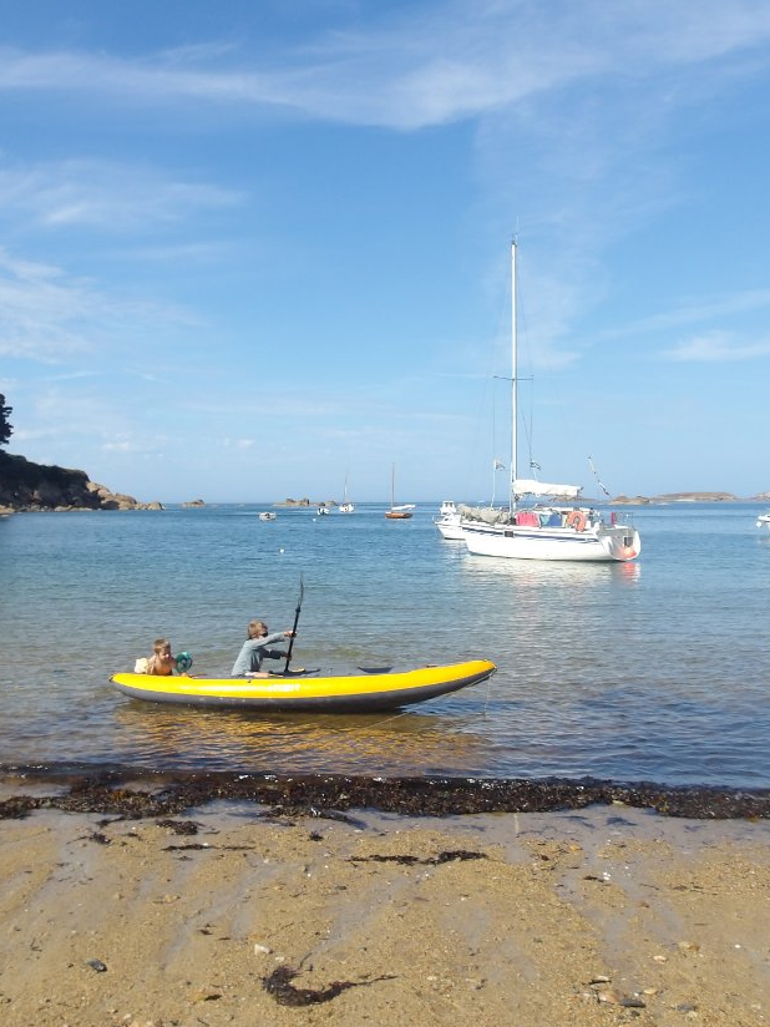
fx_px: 1097
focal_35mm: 37
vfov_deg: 50.1
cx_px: 331
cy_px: 522
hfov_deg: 38.6
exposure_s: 1/106
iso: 100
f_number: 10.4
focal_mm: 4.9
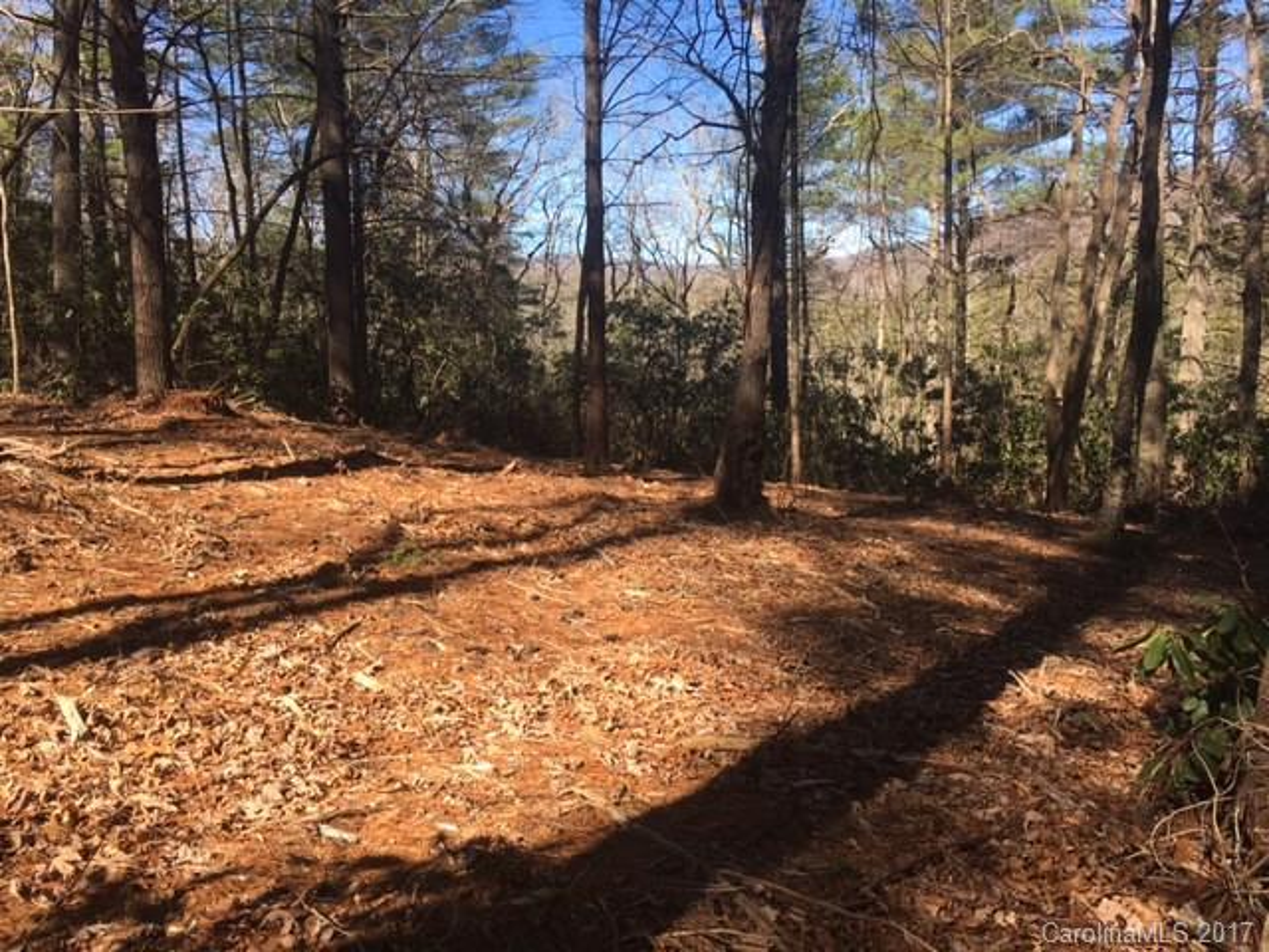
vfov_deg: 48.2
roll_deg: +2.5
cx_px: 634
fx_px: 1063
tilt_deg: -8.0
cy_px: 476
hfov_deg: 61.7
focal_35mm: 29
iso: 25
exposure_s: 1/493
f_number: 2.2
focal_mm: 4.15
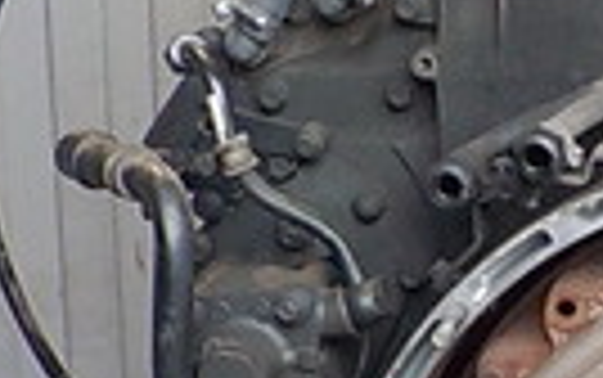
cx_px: 792
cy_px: 153
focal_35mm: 152
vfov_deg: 8.6
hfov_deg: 13.3
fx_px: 2500
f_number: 3.3
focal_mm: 4.1
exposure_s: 1/30
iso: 250
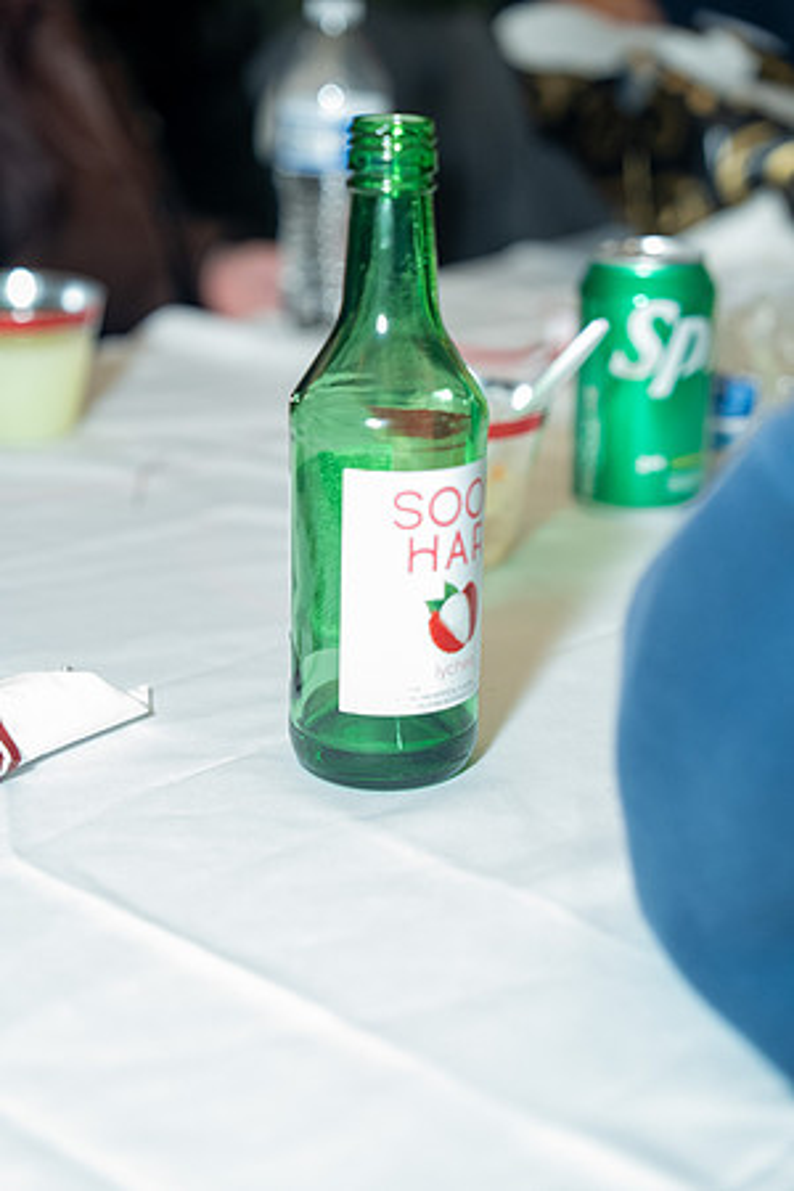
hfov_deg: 22.6
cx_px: 397
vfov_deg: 33.4
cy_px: 596
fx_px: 1985
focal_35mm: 60
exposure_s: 1/160
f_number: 2.8
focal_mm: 60
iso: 1250
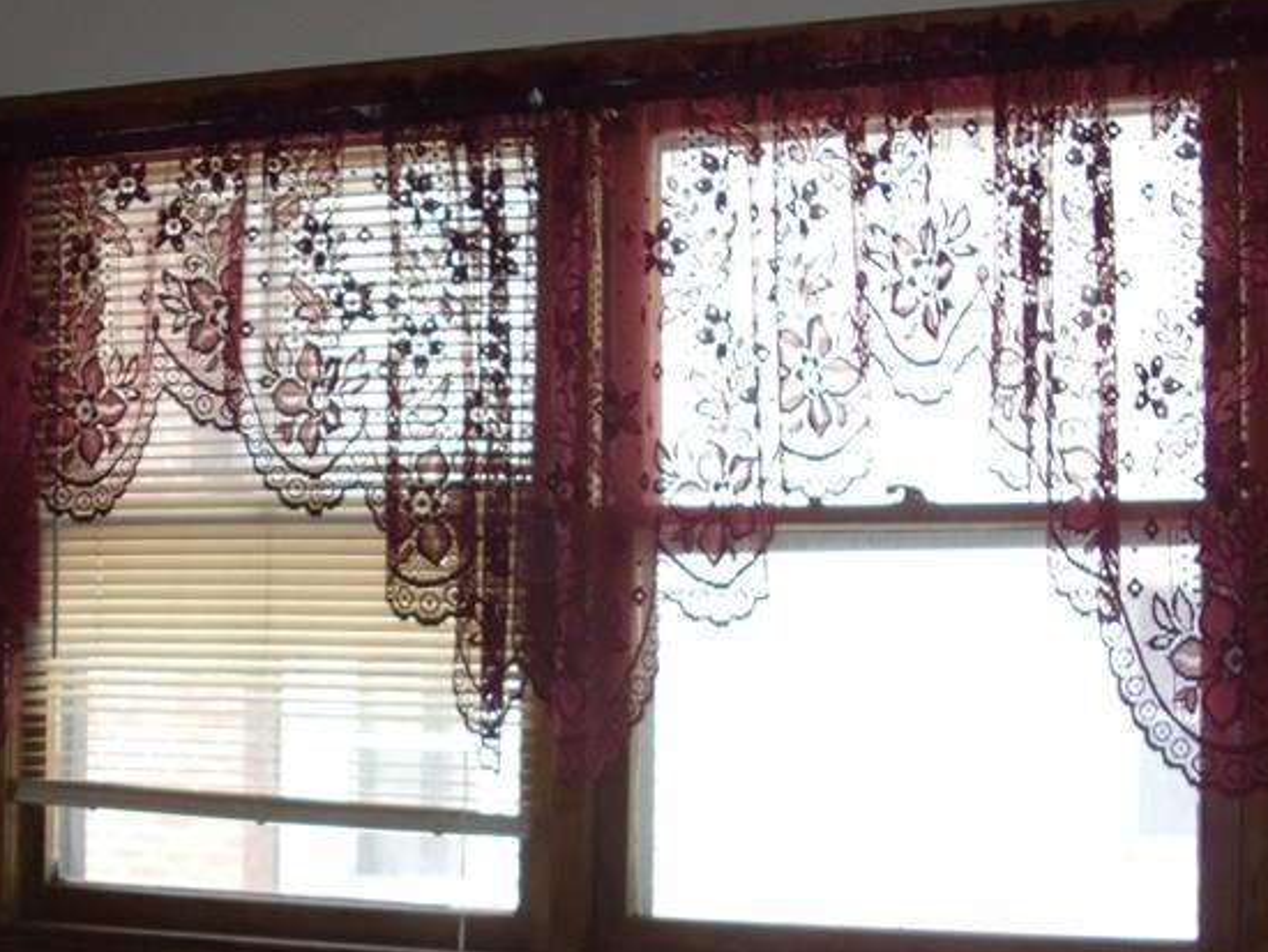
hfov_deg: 28.4
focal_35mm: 67
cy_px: 567
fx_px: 2455
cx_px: 272
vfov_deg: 21.9
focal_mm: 6.3
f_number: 2.8
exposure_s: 1/100
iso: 64
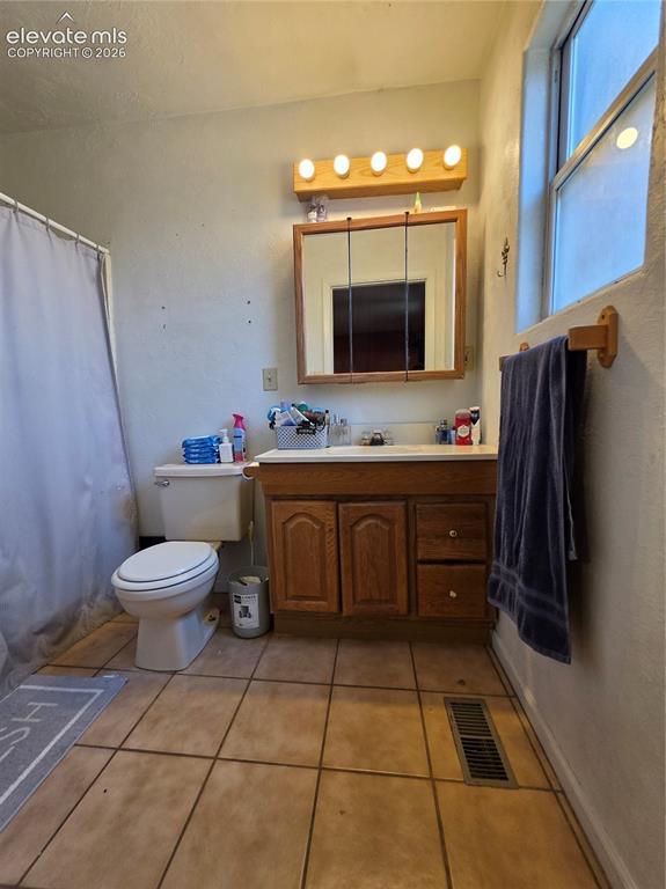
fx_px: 334
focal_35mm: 13
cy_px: 444
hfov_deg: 89.9
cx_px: 333
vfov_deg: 106.2
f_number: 1.9
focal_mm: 2.2
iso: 50
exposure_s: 1/120
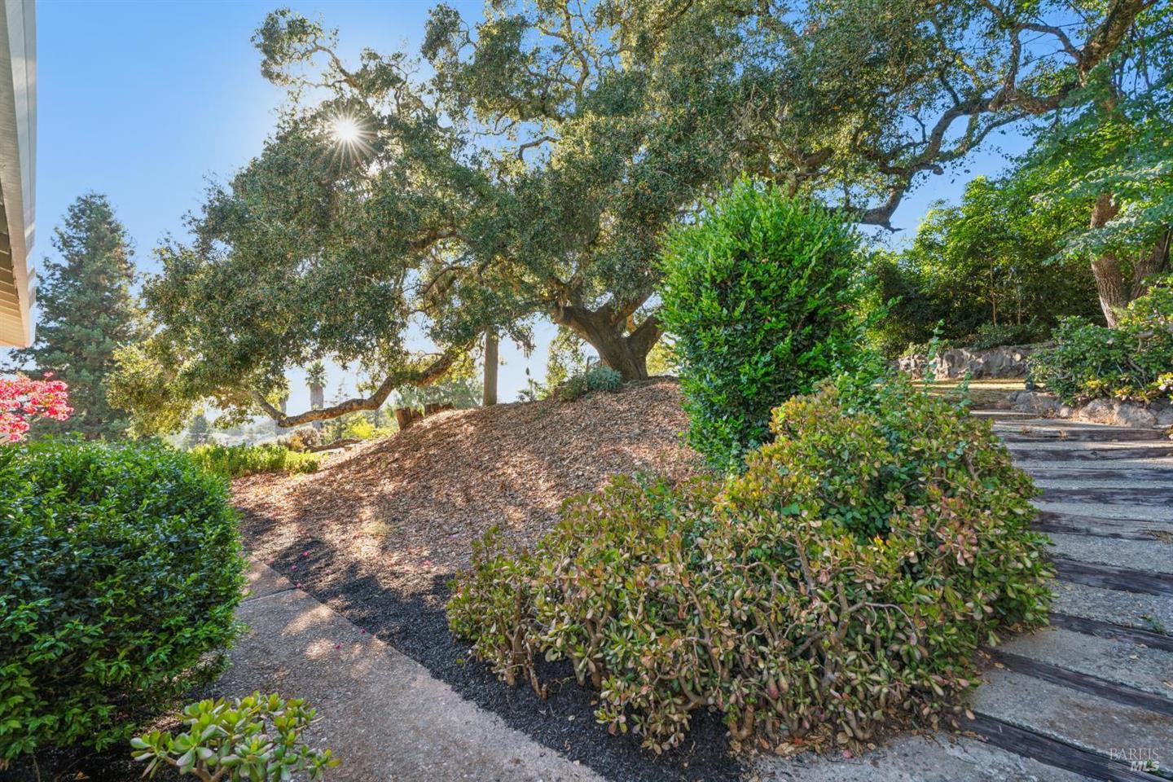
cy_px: 391
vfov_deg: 73.7
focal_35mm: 16
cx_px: 586
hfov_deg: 96.7
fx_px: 521
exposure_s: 1/40
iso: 320
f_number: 9
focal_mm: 16
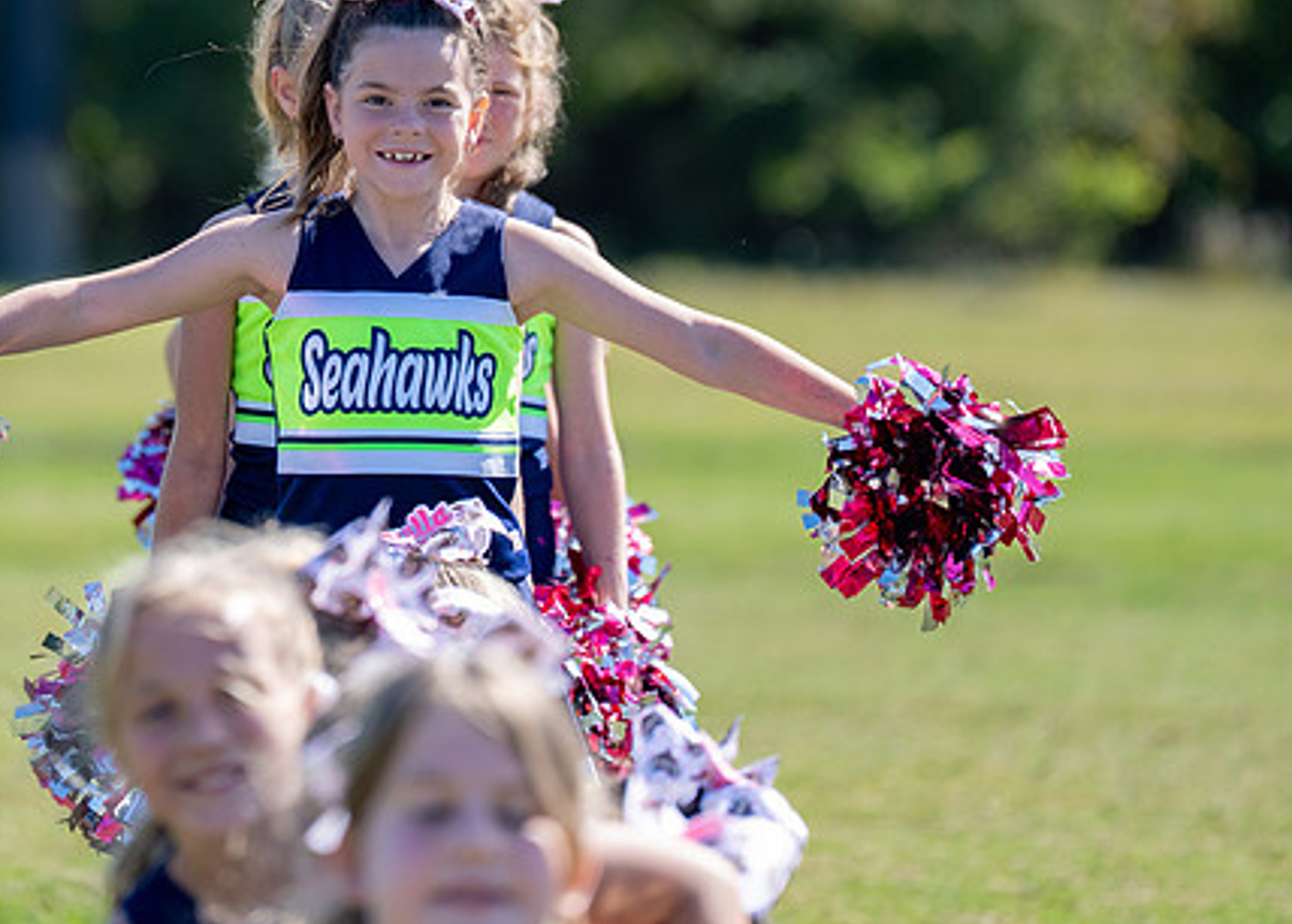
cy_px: 34
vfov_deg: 3.4
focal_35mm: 418
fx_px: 15343
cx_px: 284
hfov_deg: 4.8
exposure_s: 1/2000
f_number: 2.8
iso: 200
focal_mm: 200
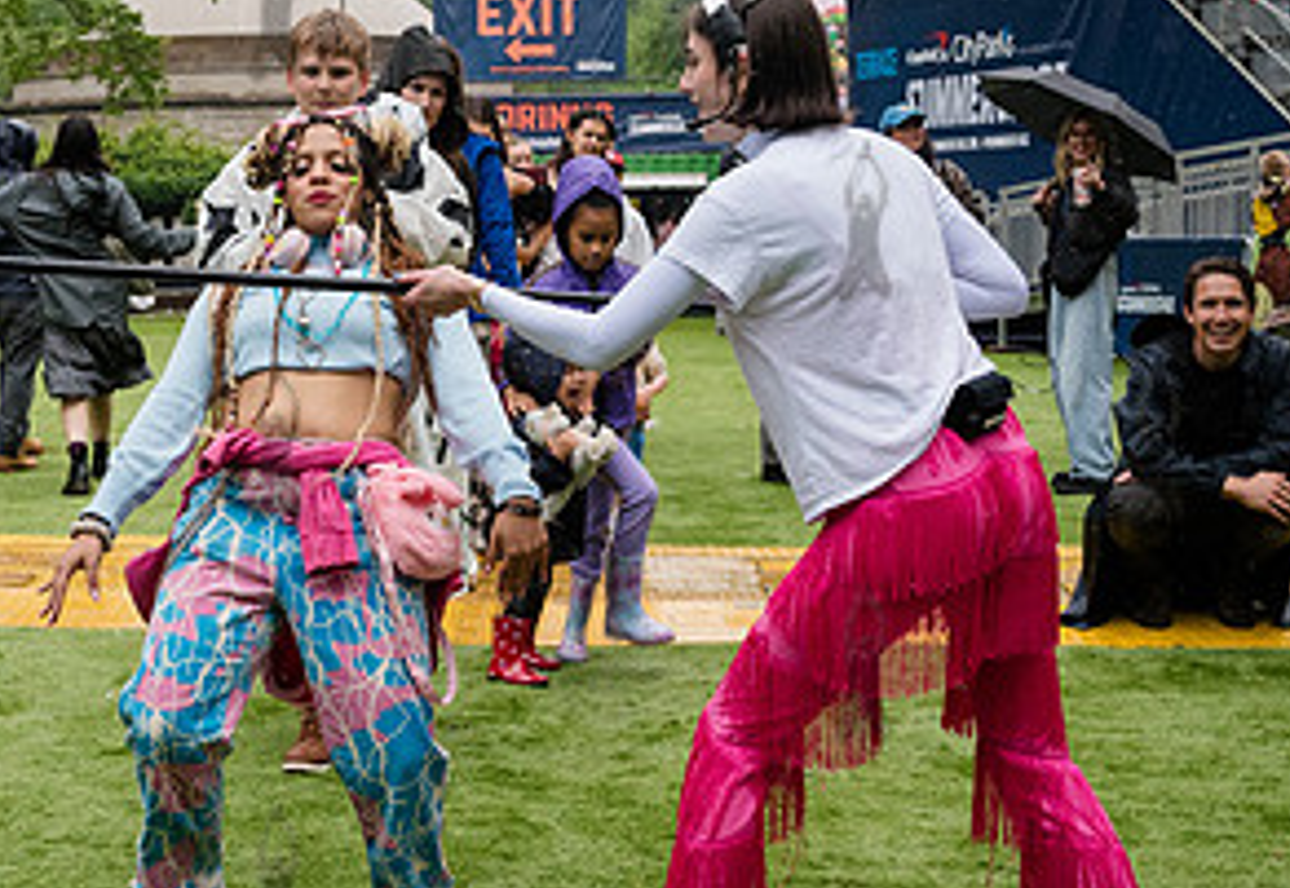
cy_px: 440
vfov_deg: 18.1
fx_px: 2787
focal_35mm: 77
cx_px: 314
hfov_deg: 25.7
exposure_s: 1/2000
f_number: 4.5
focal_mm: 38
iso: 2000
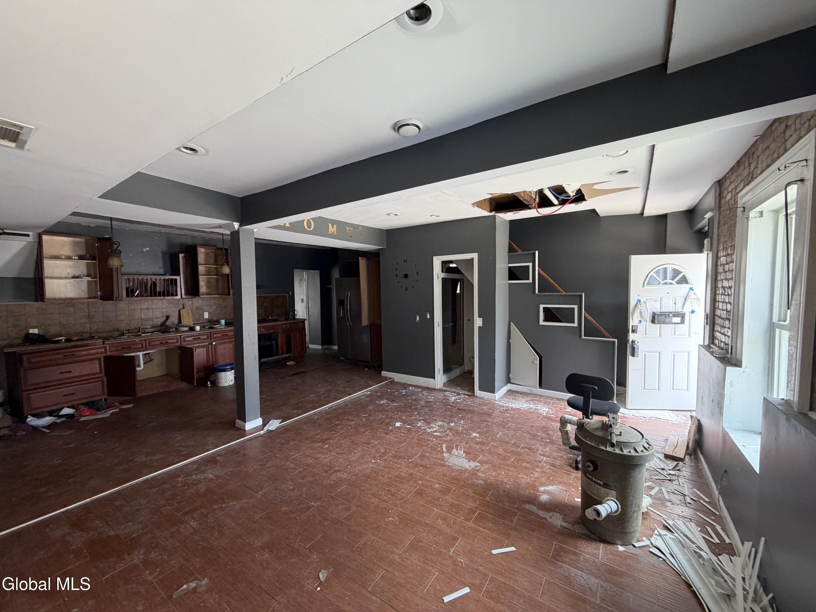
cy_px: 306
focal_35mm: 14
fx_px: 330
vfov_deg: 85.7
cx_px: 408
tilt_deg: -2.6
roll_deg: +1.5
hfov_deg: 102.1
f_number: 2.2
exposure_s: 1/121
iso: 250
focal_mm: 2.22
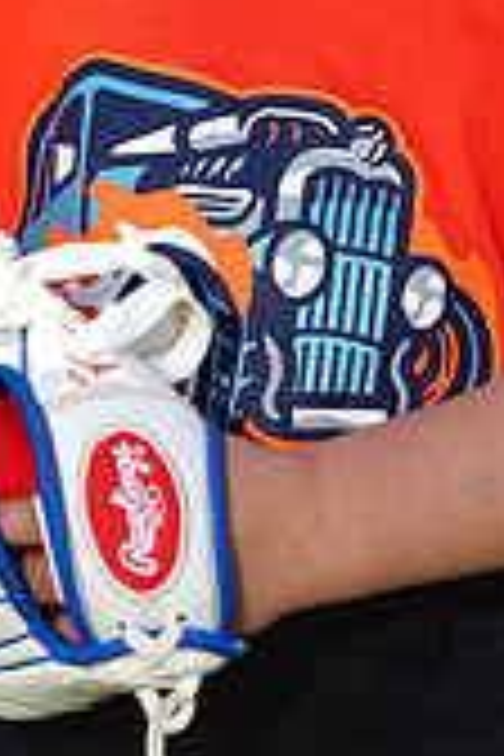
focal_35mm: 690
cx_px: 394
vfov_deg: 3.0
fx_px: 14489
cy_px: -306
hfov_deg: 2.0
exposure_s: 1/250
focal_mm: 200
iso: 50
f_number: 4
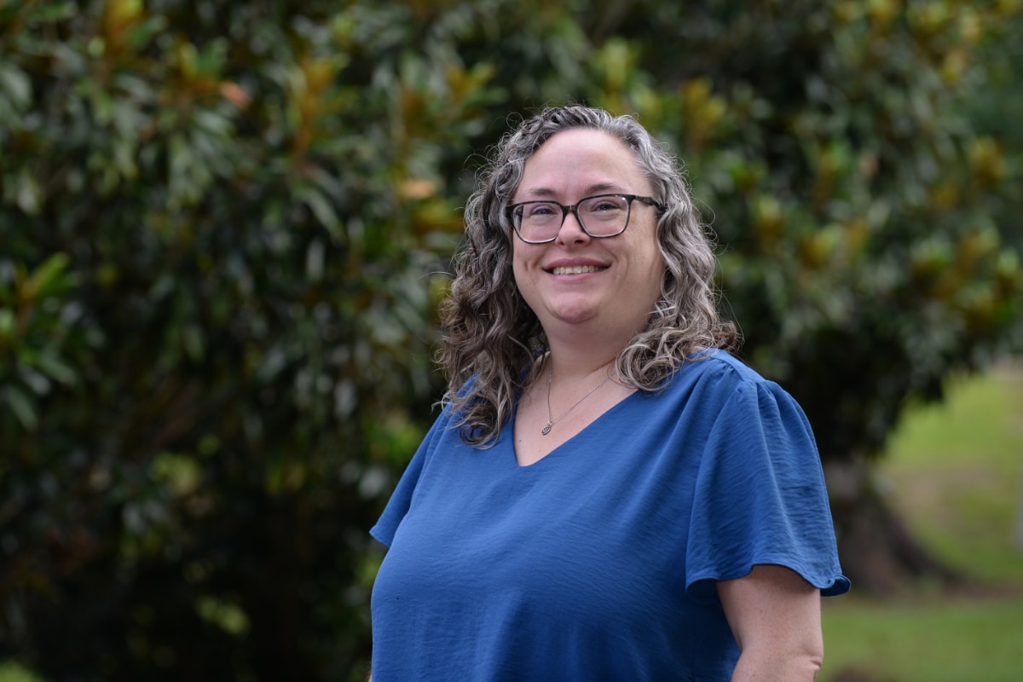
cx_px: 512
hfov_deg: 12.8
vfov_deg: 8.6
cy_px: 341
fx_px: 4546
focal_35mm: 160
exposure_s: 1/250
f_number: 5.6
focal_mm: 160
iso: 250
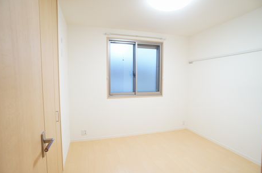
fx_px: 182
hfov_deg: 71.6
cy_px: 88
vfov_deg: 51.0
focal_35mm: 25
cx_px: 129
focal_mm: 16
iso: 1000
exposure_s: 1/60
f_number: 4
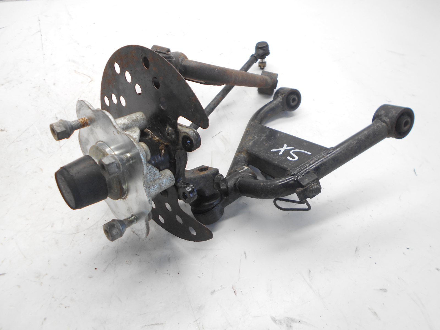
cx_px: 220
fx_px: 330
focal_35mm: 26
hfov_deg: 67.3
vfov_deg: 53.1
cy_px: 165
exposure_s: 1/30
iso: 80
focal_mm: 4.6
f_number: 3.2
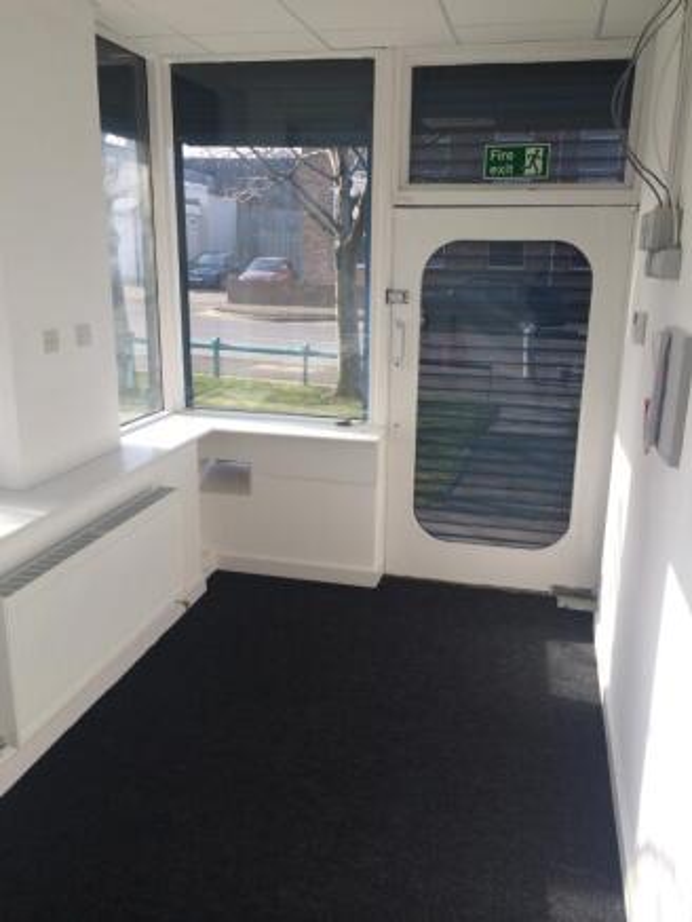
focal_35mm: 30
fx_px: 799
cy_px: 461
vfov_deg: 60.0
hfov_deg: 46.8
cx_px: 346
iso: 32
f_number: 2.2
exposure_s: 1/394
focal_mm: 4.12
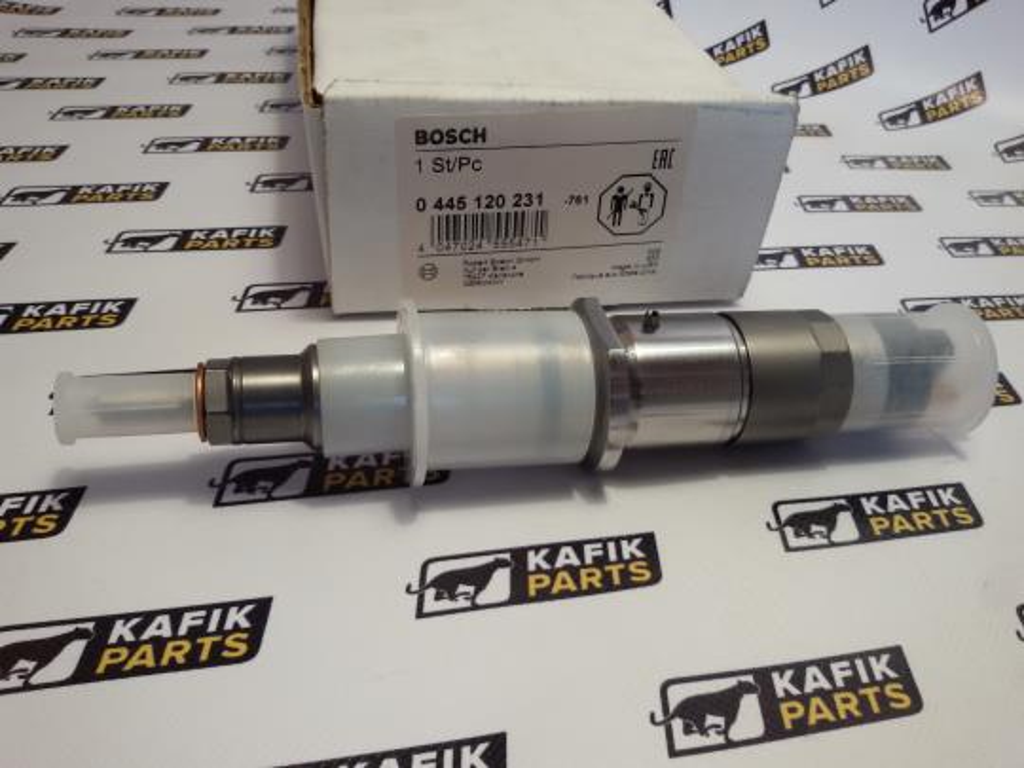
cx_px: 512
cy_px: 384
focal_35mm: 31
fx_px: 917
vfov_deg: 45.4
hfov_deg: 58.4
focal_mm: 2.93
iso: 50
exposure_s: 1/33
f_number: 2.4
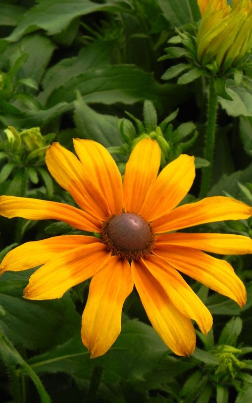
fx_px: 1109
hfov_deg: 13.0
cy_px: 202
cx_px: 135
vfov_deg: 20.6
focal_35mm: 101
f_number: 4.5
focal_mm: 16.9
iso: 160
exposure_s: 1/400
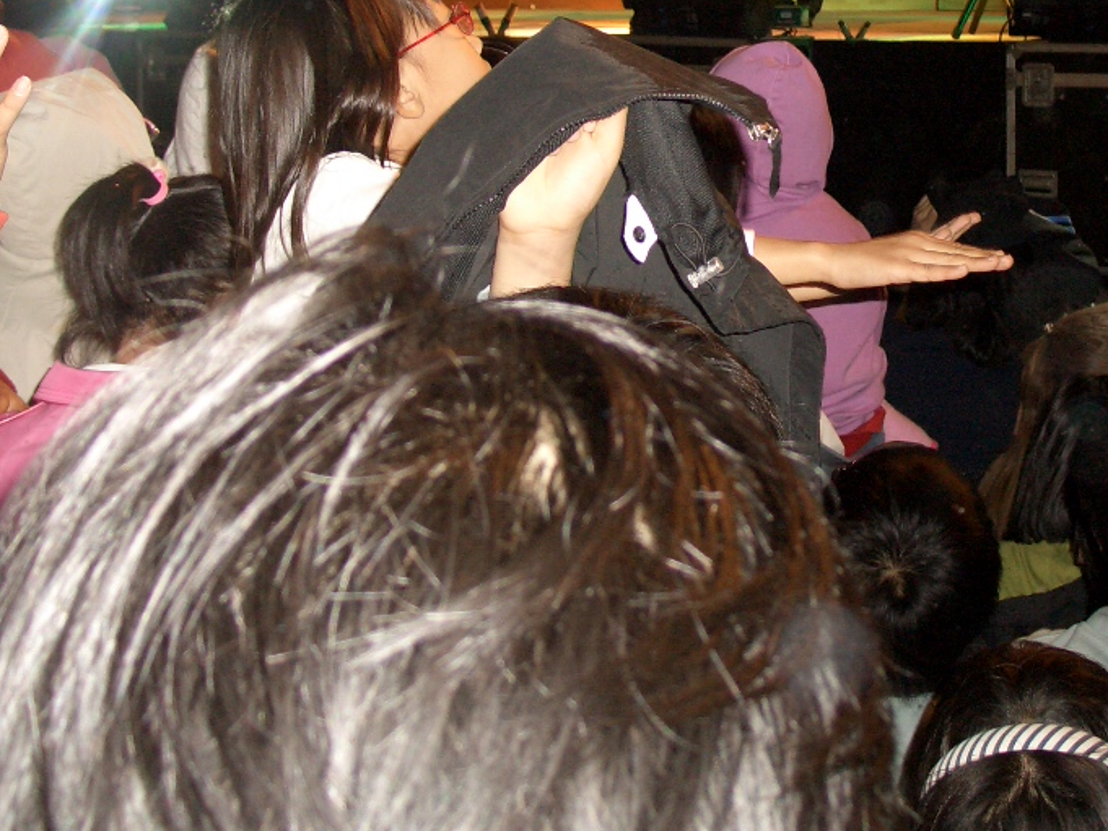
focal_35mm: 62
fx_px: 1985
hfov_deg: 31.0
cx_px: 713
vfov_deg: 23.1
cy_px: 111
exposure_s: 1/60
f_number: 2.8
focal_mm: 7.1
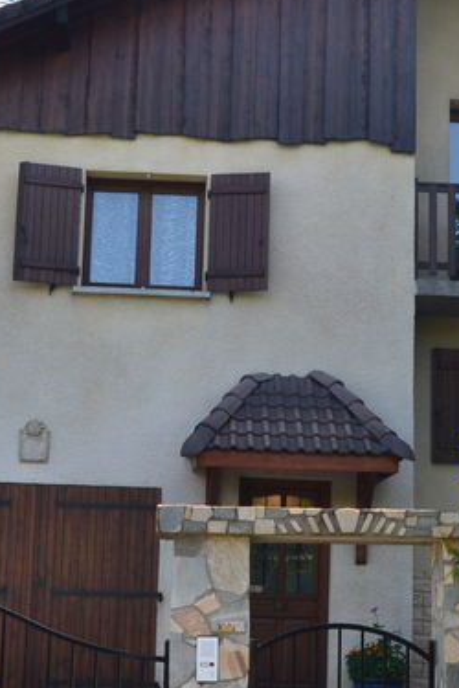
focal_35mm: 72
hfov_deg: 18.9
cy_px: 335
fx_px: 1377
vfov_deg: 28.1
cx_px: 222
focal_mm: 18
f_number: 10
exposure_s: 1/200
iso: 400
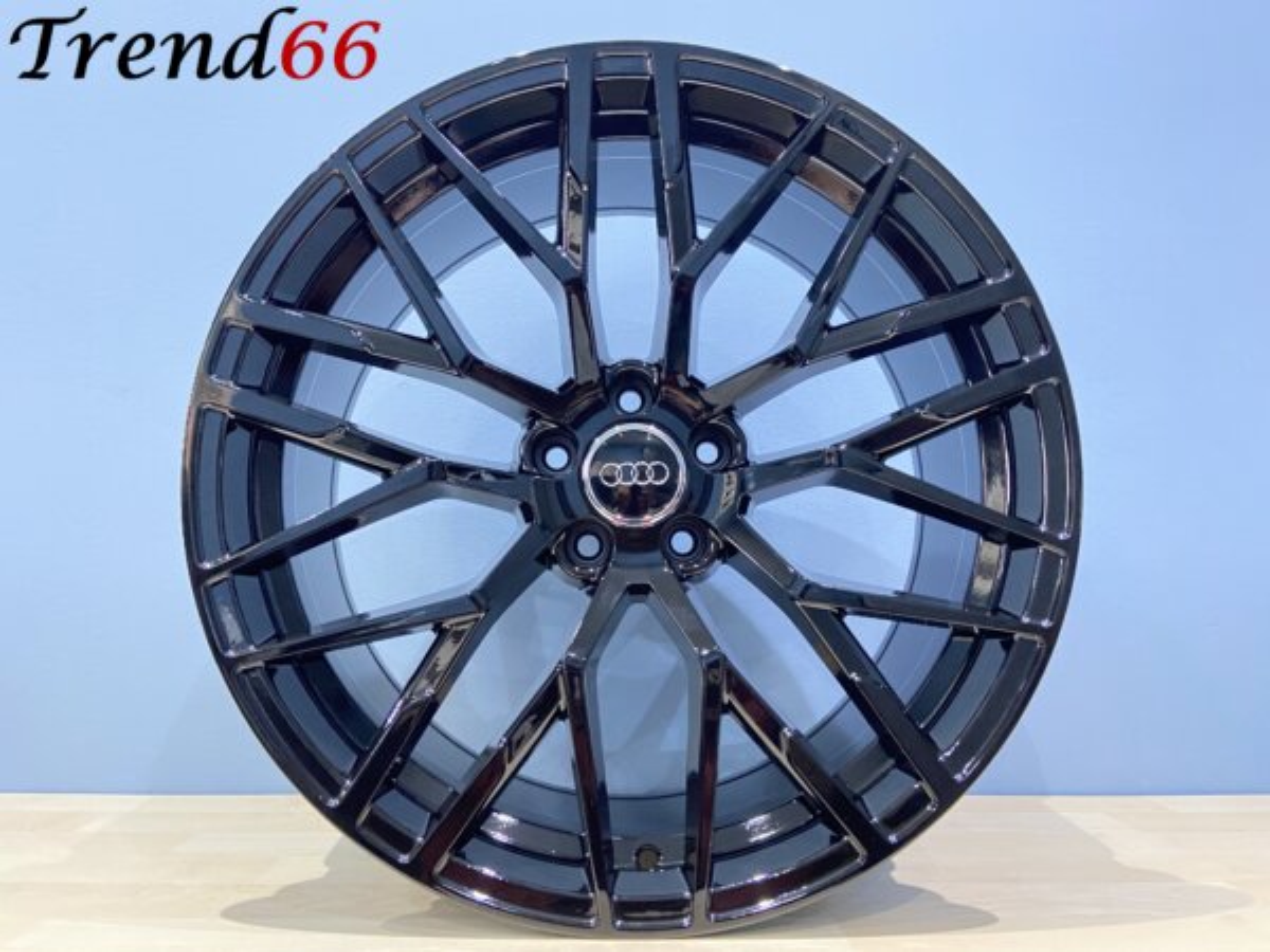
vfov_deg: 53.1
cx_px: 635
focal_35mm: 26
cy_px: 476
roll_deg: -0.5
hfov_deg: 67.3
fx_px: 954
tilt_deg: +5.5
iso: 500
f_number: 1.8
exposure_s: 1/33
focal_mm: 4.25
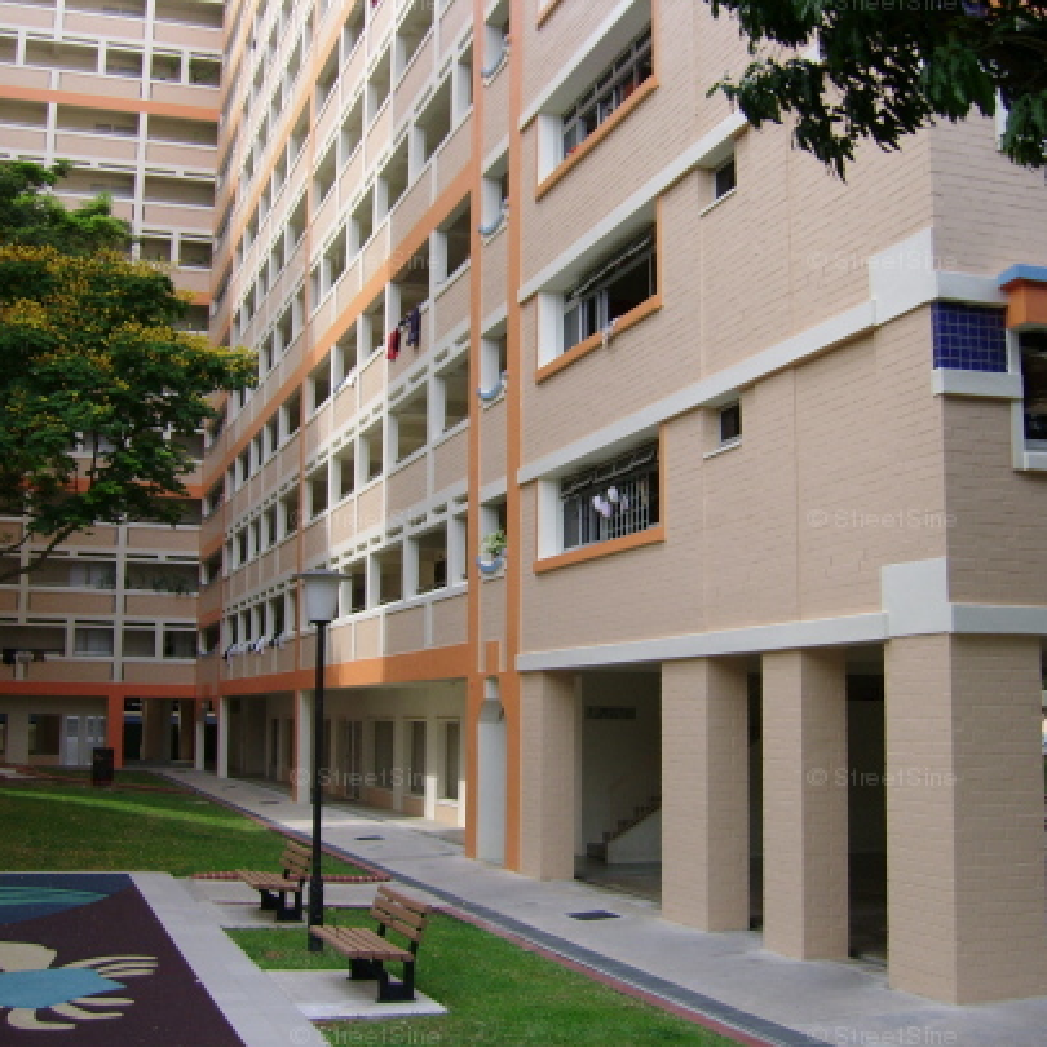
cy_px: 522
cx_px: 483
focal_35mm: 42
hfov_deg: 40.0
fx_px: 1437
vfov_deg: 40.0
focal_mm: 5.95
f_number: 2.8
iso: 50
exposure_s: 1/706
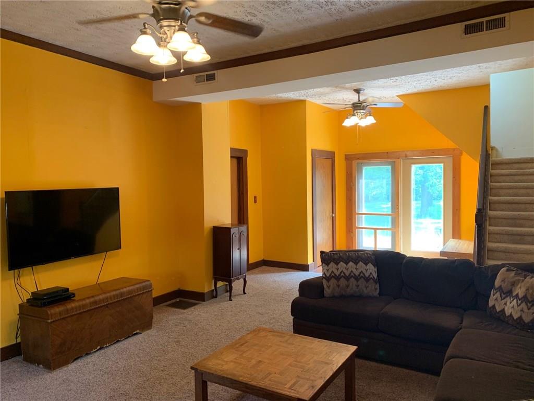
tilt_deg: -2.9
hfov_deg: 67.3
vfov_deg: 53.1
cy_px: 200
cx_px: 267
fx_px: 401
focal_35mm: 26
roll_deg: +1.3
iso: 125
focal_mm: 4.25
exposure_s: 1/60
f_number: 1.8
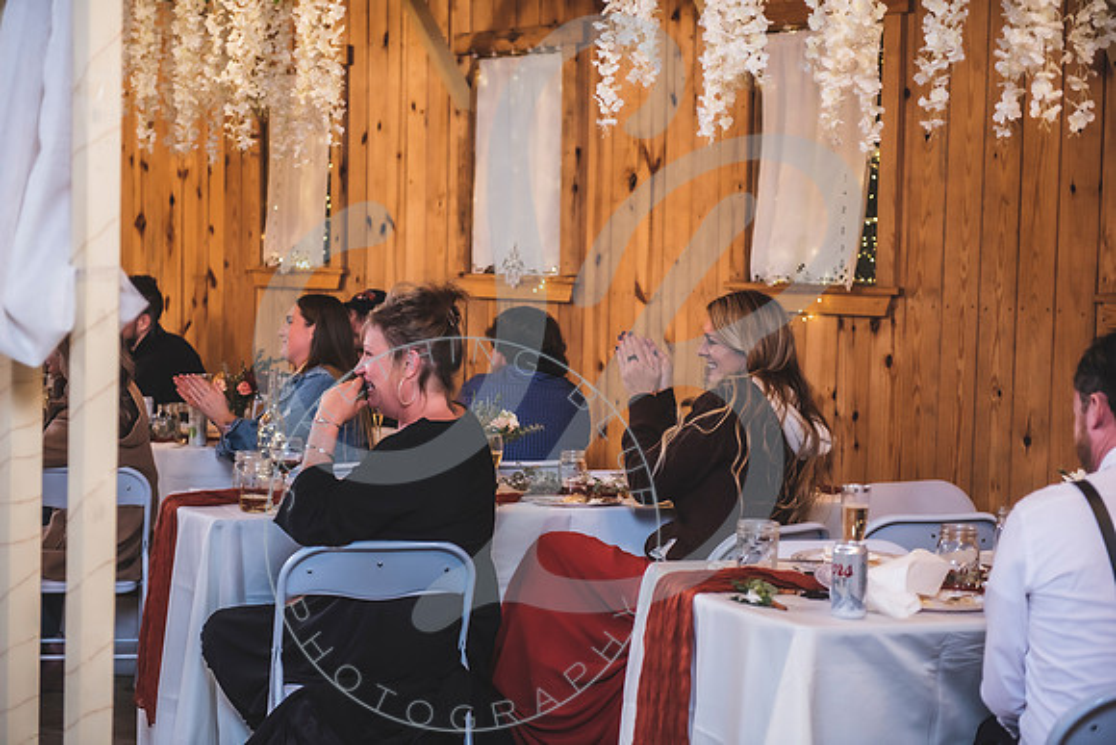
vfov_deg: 19.5
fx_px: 2170
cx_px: 558
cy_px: 372
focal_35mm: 70
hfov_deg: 28.8
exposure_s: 1/125
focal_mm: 70
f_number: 2.8
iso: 800
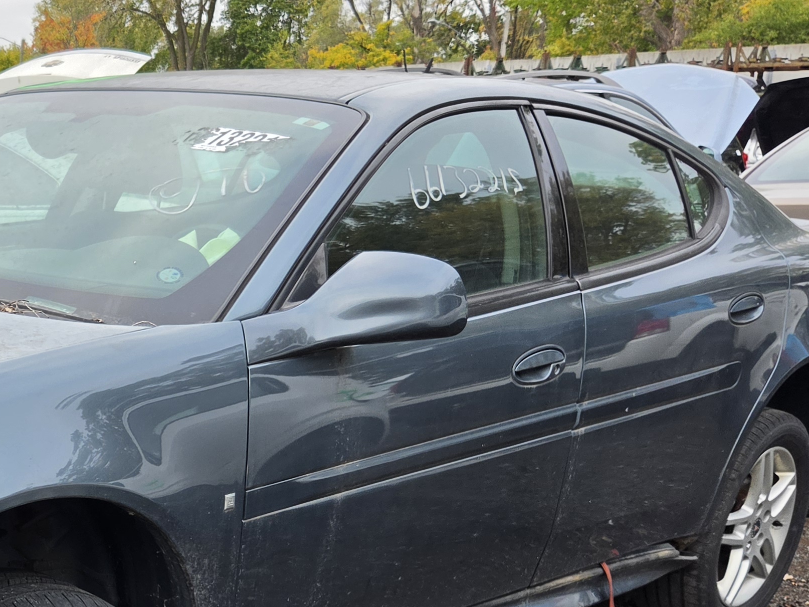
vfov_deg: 25.2
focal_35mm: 57
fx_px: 1332
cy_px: 502
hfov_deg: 30.9
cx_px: -32
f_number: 1.8
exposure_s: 1/554
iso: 80
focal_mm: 5.4
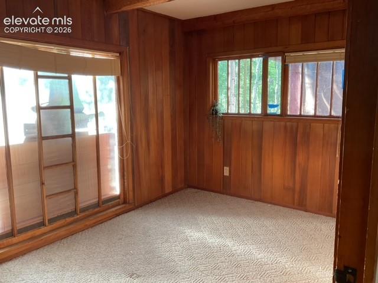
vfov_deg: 48.2
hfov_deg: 61.7
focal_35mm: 29
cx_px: 189
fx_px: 317
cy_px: 142
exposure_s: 1/60
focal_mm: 3
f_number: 1.8
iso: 64
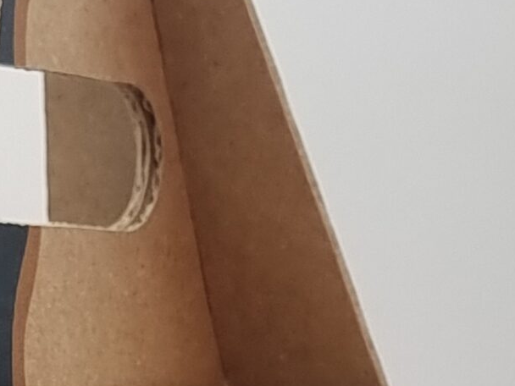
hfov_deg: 18.9
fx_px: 1503
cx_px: -16
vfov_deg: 12.9
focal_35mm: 101
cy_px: 749
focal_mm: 6.7
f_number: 1.8
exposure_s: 1/120
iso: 50
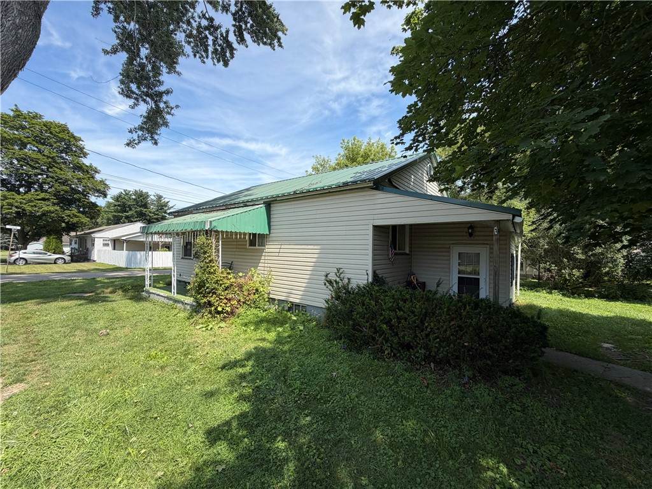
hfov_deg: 102.1
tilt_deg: +0.5
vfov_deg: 85.7
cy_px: 244
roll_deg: -1.0
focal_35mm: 14
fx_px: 264
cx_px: 326
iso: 40
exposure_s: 1/742
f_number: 2.2
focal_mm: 2.22
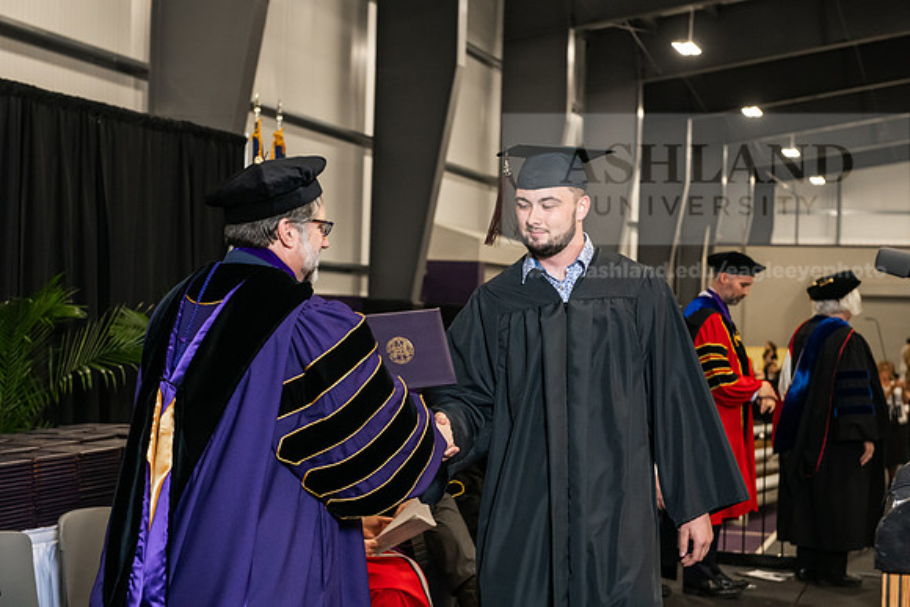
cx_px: 455
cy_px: 304
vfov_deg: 21.9
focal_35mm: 62
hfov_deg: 32.4
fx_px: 1568
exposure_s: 1/200
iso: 2500
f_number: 5
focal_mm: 62
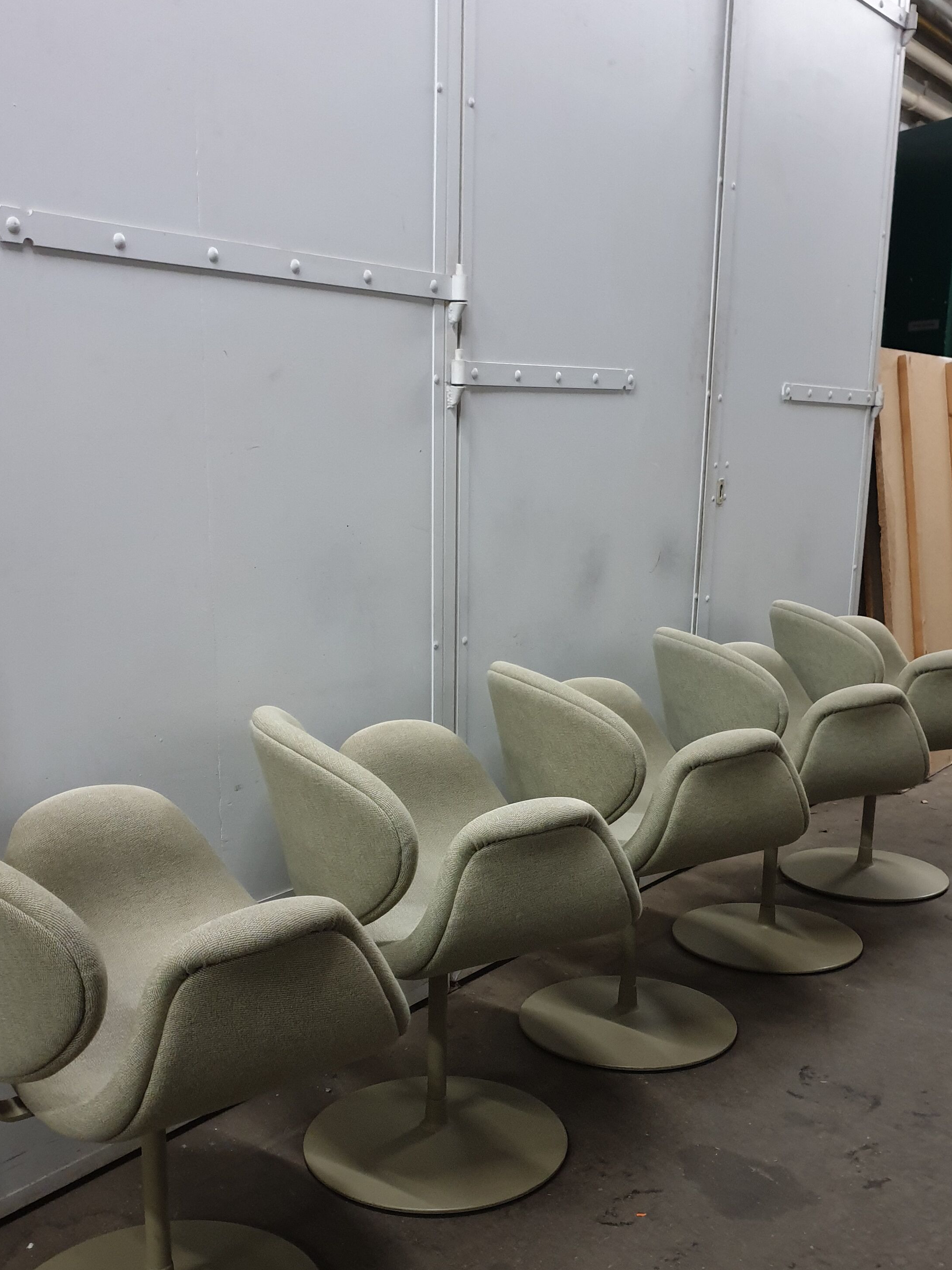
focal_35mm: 36
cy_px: 771
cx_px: 496
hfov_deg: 39.6
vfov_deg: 51.0
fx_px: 1320
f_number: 1.5
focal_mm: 4.3
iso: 320
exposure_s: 1/14
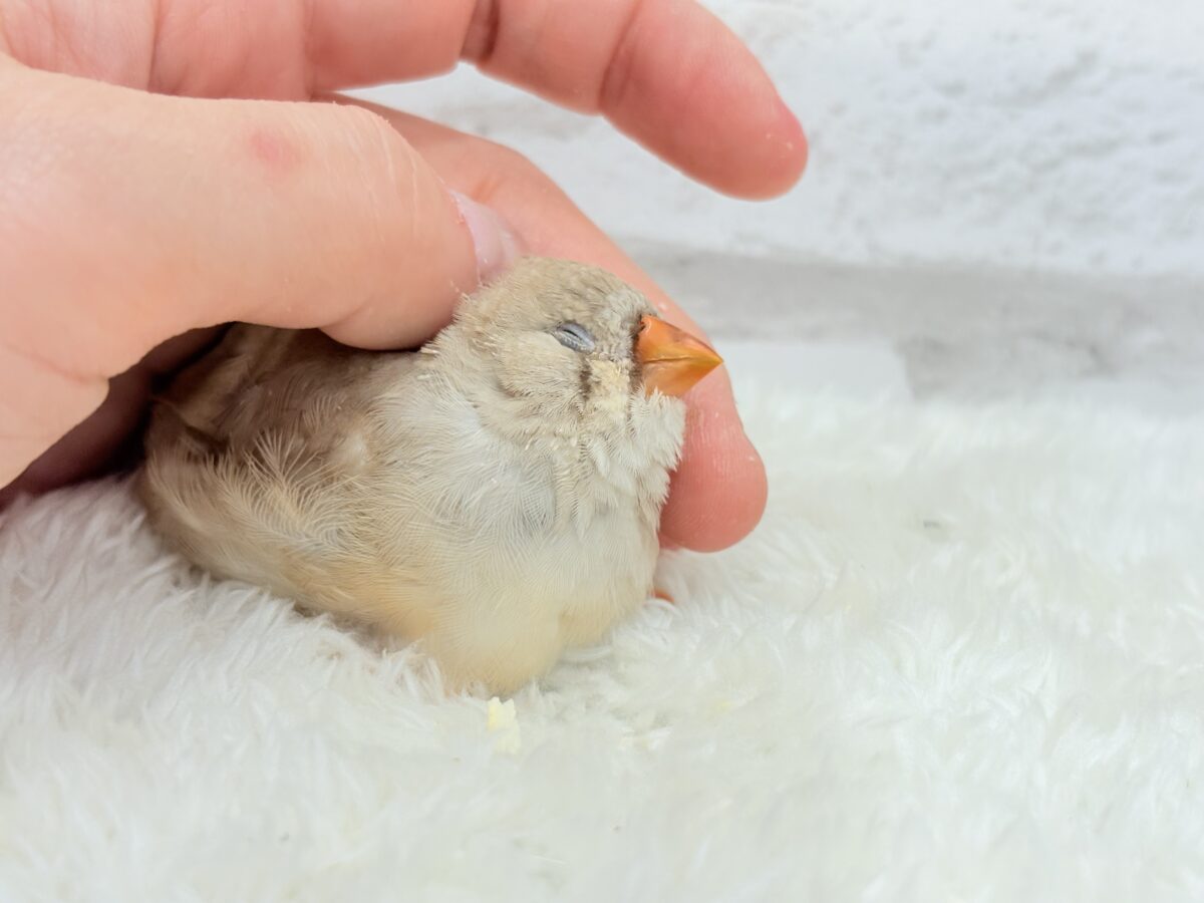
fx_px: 1809
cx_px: 602
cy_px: 452
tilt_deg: -17.9
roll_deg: -2.3
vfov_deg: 28.0
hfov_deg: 36.8
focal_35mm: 52
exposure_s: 1/100
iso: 100
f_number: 1.6
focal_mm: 5.96
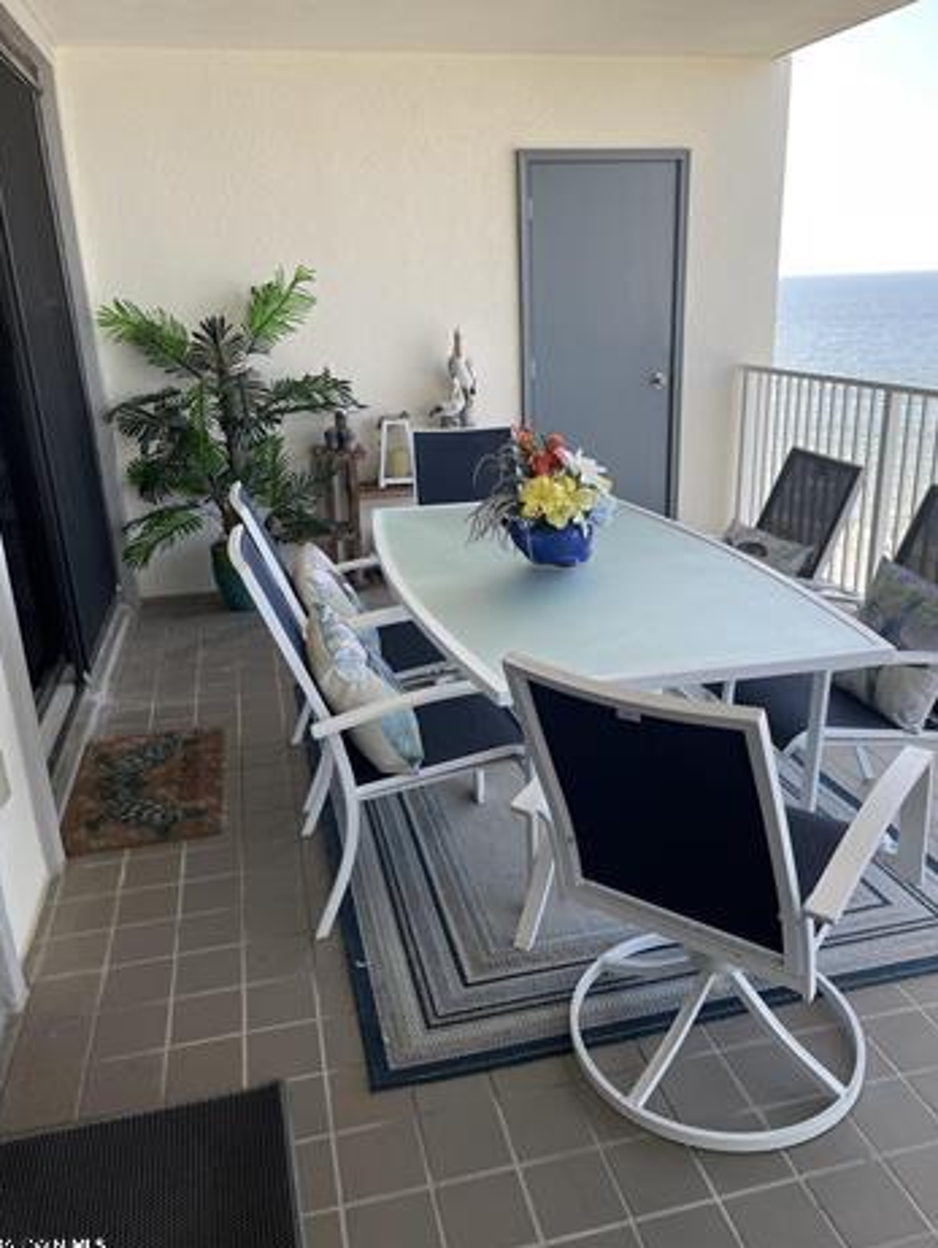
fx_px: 975
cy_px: 605
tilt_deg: -17.7
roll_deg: +3.0
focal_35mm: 27
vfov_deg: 65.3
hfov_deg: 51.4
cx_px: 478
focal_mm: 4.2
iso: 32
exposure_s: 1/483
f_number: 1.6
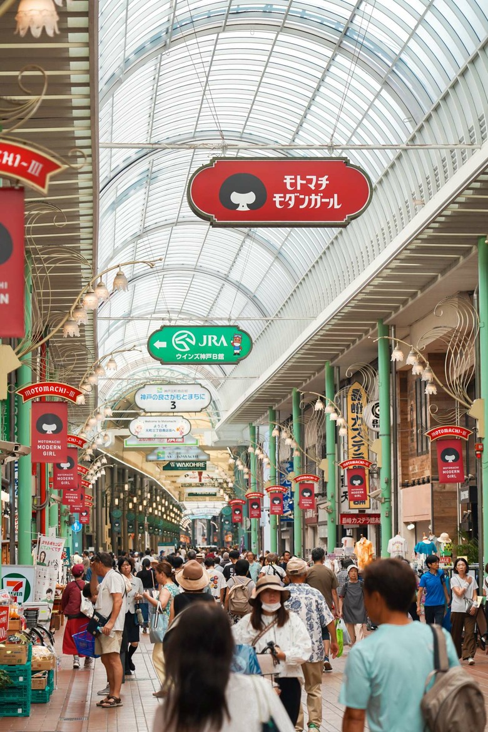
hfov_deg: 13.0
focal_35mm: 105
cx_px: 244
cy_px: 366
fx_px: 2136
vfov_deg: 19.5
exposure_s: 1/250
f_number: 4.5
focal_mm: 105
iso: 100
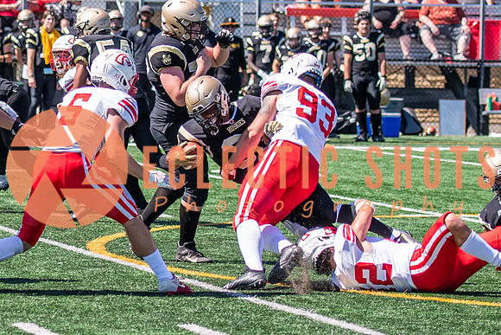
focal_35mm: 320
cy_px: 110
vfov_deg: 4.3
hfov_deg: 6.4
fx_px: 4459
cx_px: -121
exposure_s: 1/1600
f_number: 2.8
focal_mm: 86
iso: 160
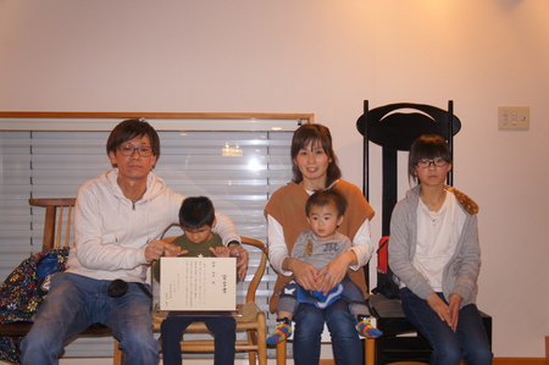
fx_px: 526
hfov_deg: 55.2
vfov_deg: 38.3
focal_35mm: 34
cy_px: 182
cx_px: 274
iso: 800
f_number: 4
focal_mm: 23
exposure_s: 1/80
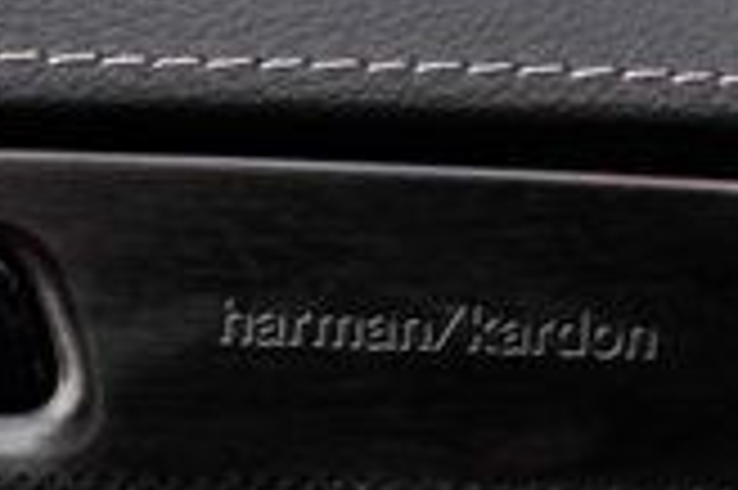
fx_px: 3359
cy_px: 429
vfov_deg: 8.3
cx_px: 40
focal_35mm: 164
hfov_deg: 12.4
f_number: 4
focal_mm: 42
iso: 1000
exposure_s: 1/200
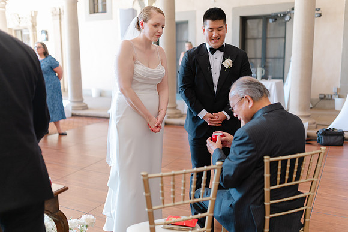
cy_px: 116
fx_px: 344
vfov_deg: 37.3
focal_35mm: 36
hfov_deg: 53.7
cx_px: 174
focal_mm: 35
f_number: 1.4
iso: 200
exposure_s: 1/125
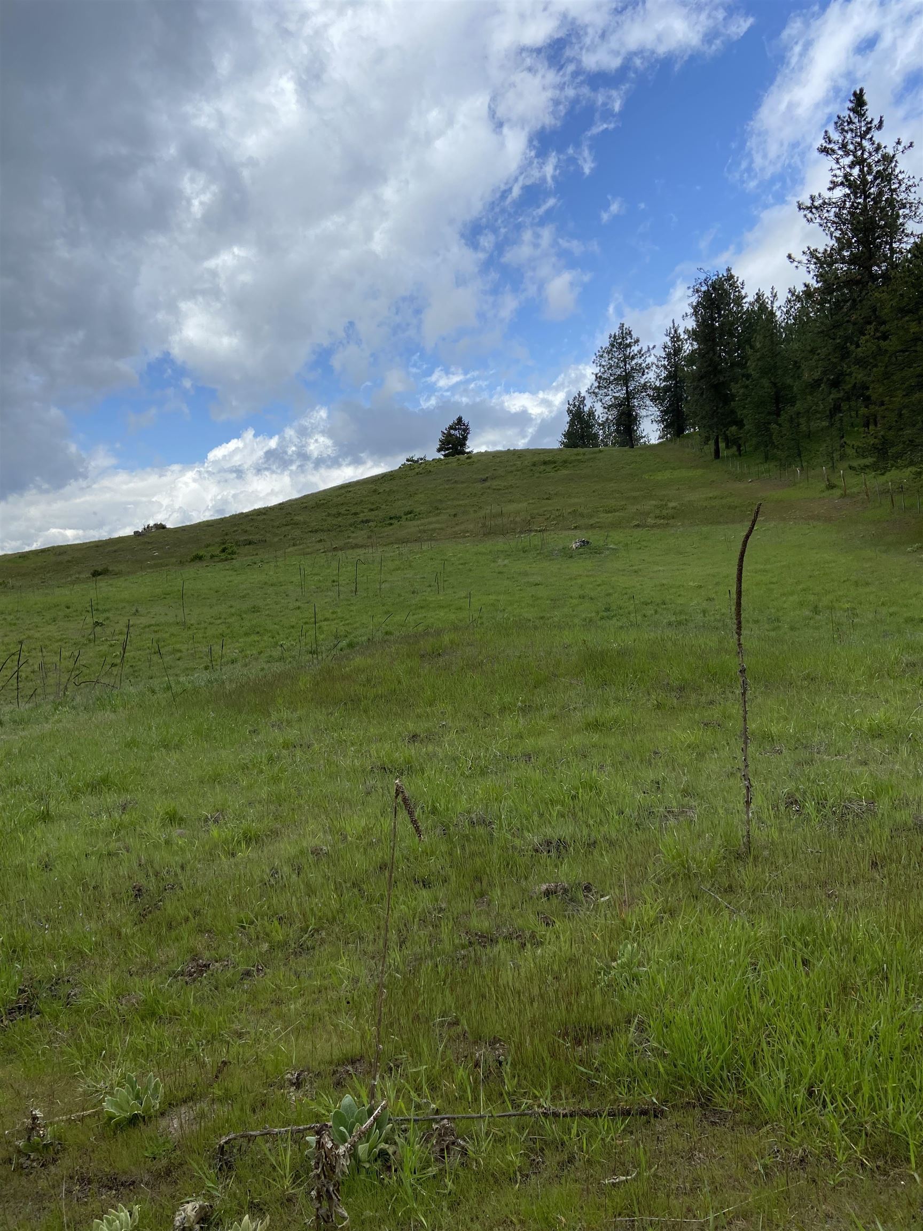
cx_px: 462
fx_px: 924
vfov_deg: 67.3
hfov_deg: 53.1
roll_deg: +4.7
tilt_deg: -2.0
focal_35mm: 26
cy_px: 616
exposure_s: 1/2688
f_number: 1.8
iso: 32
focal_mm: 4.25
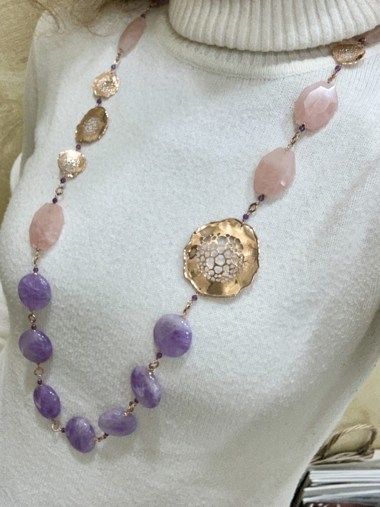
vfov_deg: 47.6
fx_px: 571
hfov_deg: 36.7
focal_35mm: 39
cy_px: 203
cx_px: 150
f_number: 1.9
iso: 40
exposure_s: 1/100
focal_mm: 2.69
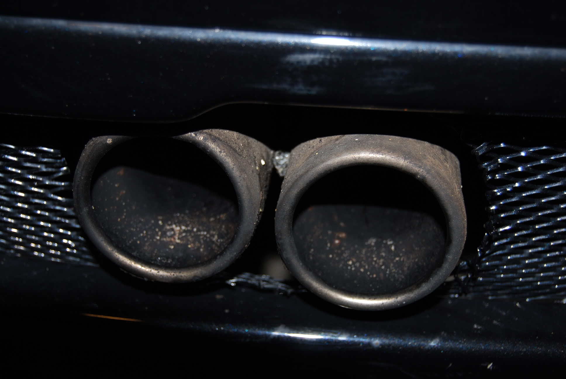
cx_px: 283
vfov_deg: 23.8
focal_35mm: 57
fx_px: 897
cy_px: 190
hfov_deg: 35.0
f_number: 5
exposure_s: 1/125
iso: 100
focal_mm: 38
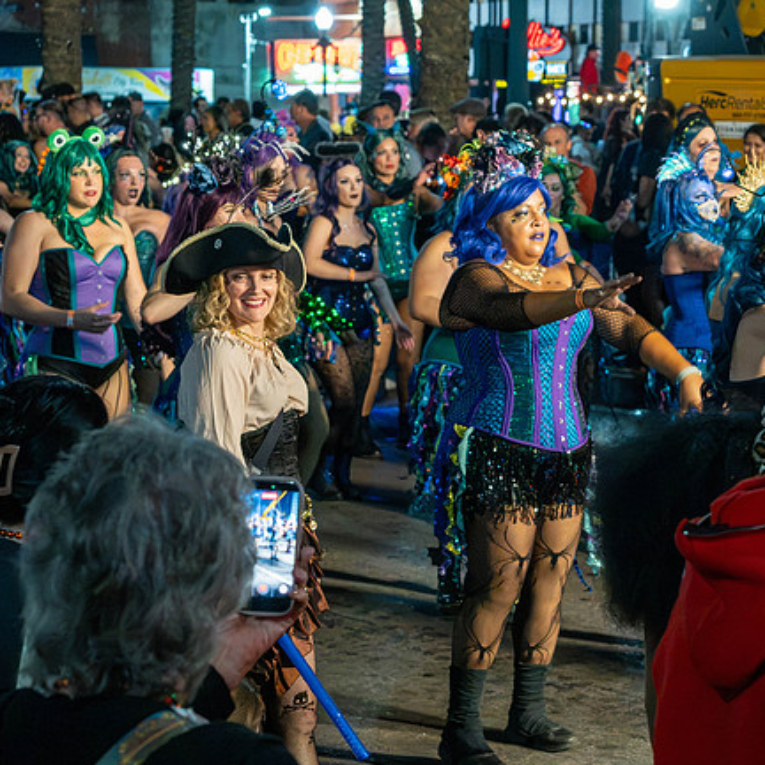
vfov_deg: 18.3
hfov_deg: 18.3
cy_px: 383
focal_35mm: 95
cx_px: 483
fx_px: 2375
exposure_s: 1/200
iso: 10000
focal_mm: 40
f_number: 4.5
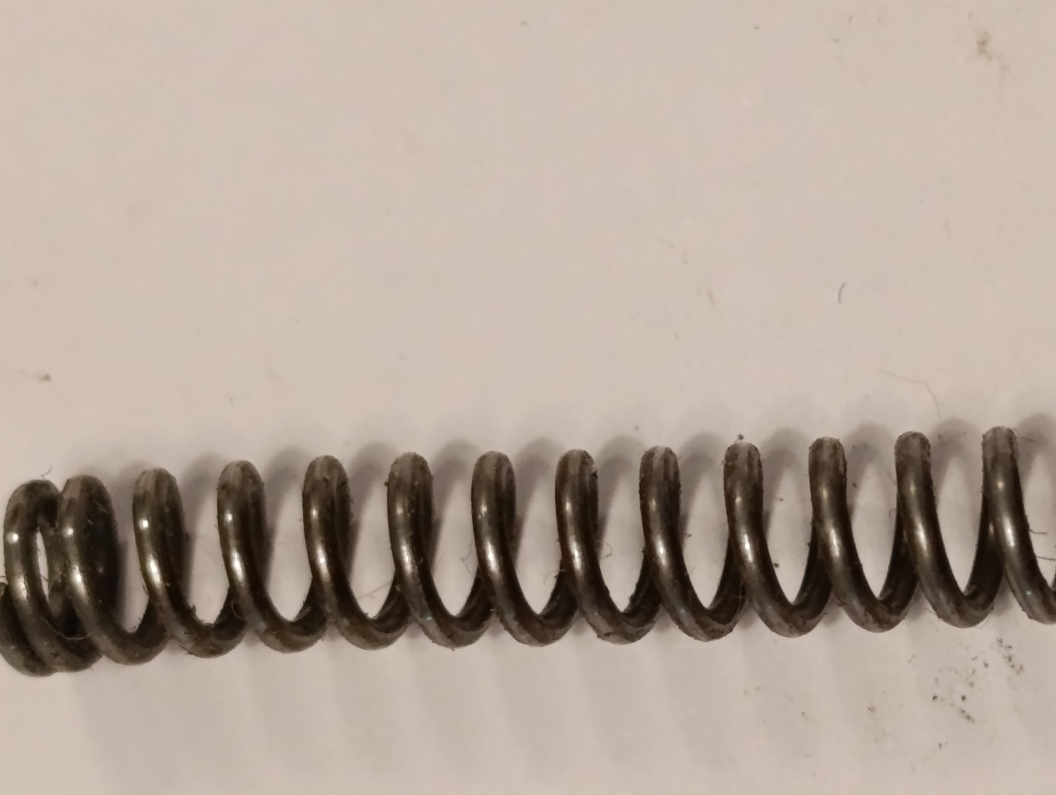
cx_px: 746
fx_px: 4858
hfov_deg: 12.4
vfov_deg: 9.4
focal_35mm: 159
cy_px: 533
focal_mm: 6.14
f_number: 1.6
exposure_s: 1/100
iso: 640
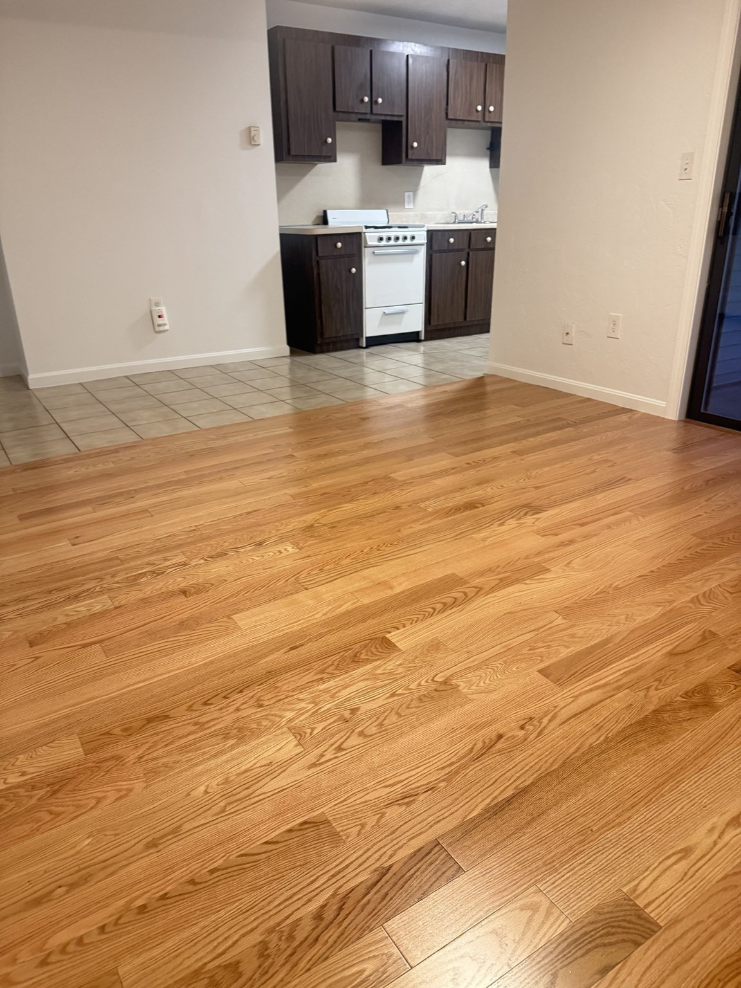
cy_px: 494
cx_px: 370
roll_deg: +2.2
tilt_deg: -23.1
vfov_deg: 71.6
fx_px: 685
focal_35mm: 24
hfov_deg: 56.8
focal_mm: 6.76
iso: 400
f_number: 1.78
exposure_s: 1/60
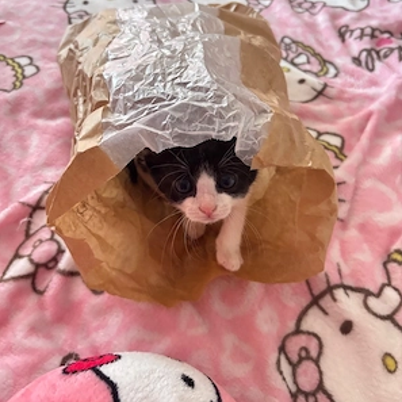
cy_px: 185
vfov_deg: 52.5
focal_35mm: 31
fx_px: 407
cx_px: 200
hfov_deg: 52.5
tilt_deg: -46.6
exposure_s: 1/40
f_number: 1.6
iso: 640
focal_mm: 5.96
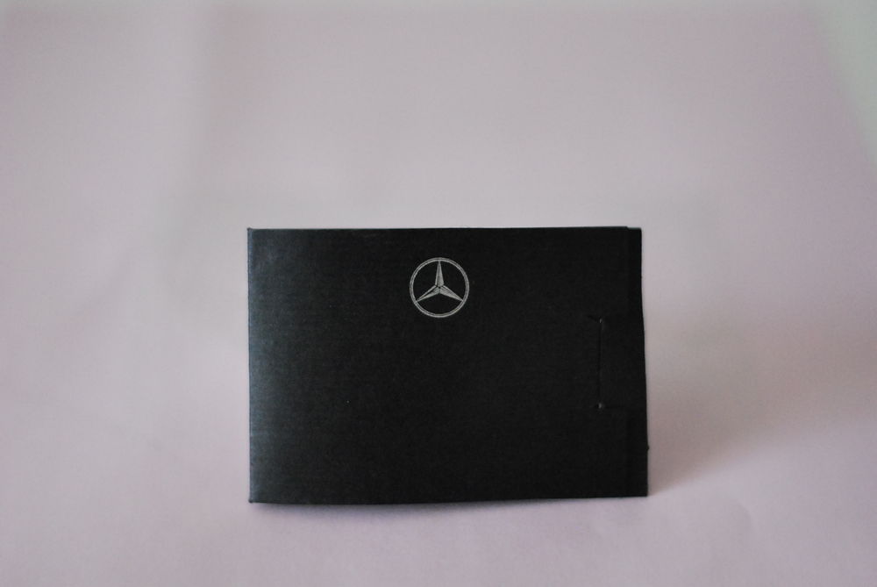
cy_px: 294
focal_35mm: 75
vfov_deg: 18.2
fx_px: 1829
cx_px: 438
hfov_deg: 27.0
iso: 1600
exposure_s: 1/2000
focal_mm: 50
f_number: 1.8
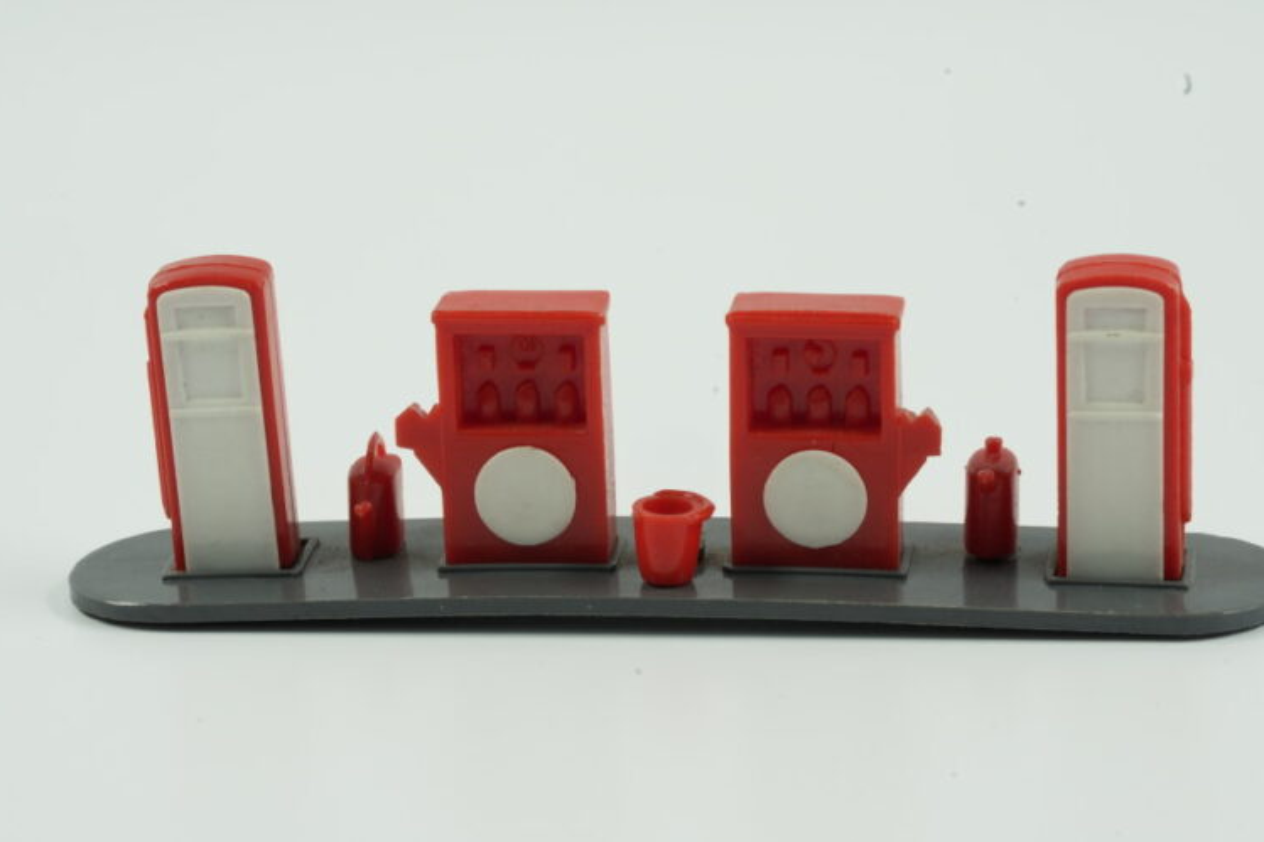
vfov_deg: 11.1
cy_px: 413
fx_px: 4317
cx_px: 643
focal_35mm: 123
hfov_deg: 16.7
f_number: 18
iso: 320
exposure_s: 1/5
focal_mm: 90
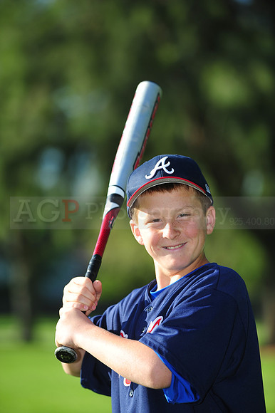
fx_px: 2294
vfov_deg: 10.3
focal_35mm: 200
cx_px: 138
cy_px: 206
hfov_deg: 6.9
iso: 200
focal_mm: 200
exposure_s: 1/800
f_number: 4.5
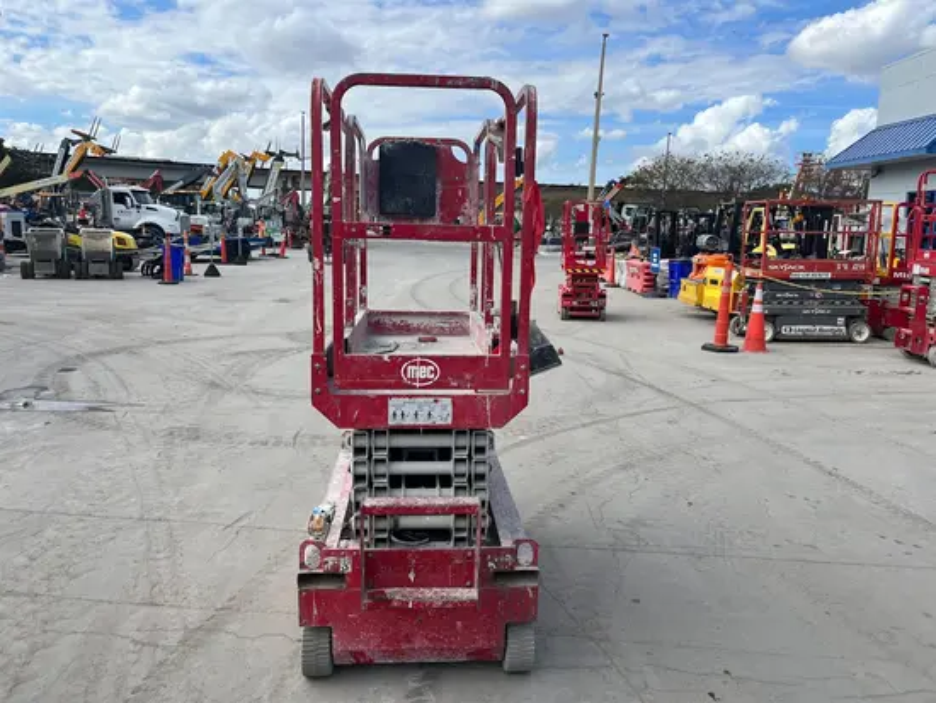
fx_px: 703
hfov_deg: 67.3
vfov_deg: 53.1
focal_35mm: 26
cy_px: 352
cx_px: 468
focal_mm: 5.1
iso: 50
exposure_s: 1/3521
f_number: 1.6
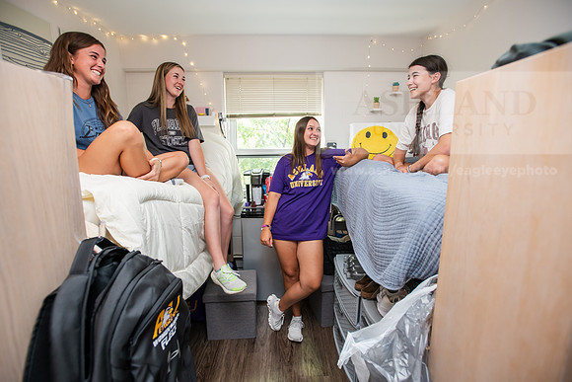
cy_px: 191
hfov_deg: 93.3
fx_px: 270
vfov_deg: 70.5
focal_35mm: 17
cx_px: 286
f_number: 4
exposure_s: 1/125
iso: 640
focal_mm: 17
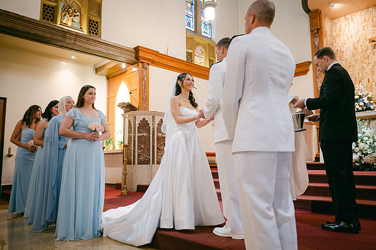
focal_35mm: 28
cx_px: 188
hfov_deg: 65.5
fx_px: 292
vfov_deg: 46.4
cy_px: 125
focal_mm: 28
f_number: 2.8
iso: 1000
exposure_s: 1/125
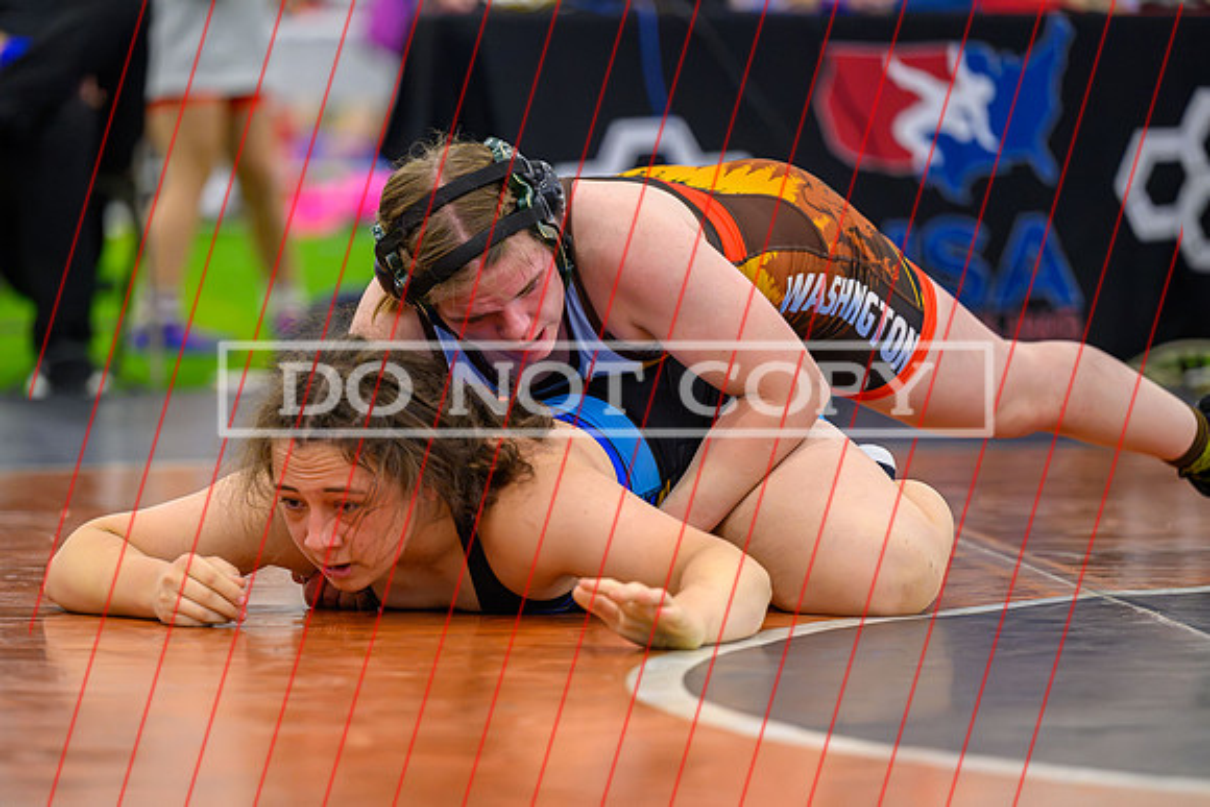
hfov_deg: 9.2
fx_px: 7548
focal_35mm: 225
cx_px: 554
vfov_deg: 6.1
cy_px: 452
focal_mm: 180
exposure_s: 1/640
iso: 6400
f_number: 2.8
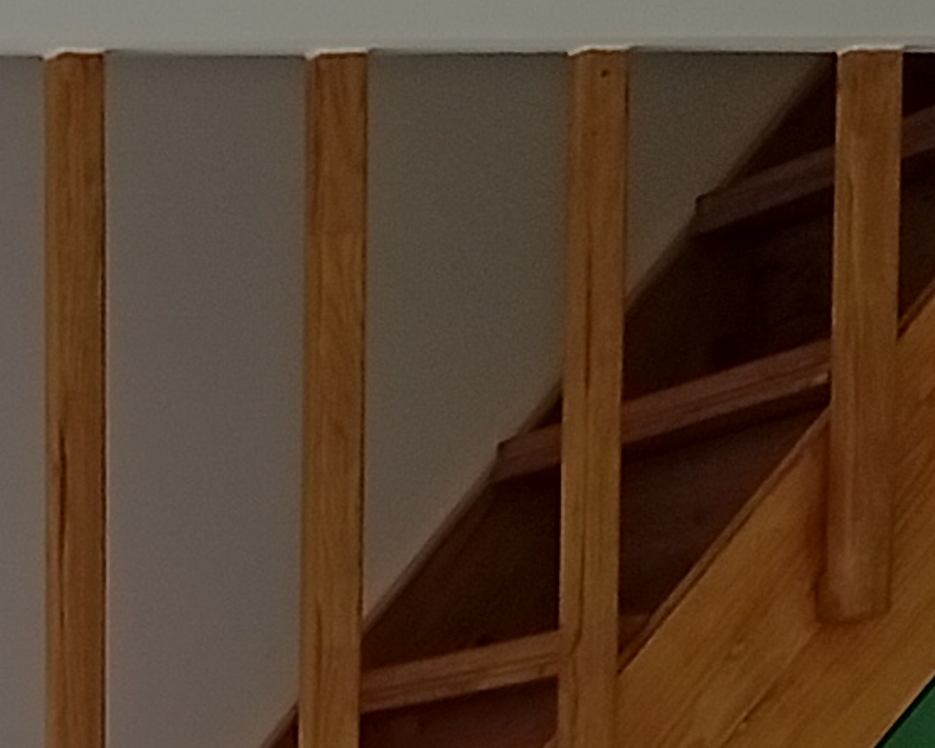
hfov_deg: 9.4
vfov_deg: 7.3
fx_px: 5368
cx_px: -800
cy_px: 1998
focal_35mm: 194
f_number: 1.8
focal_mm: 3.98
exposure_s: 1/152
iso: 51
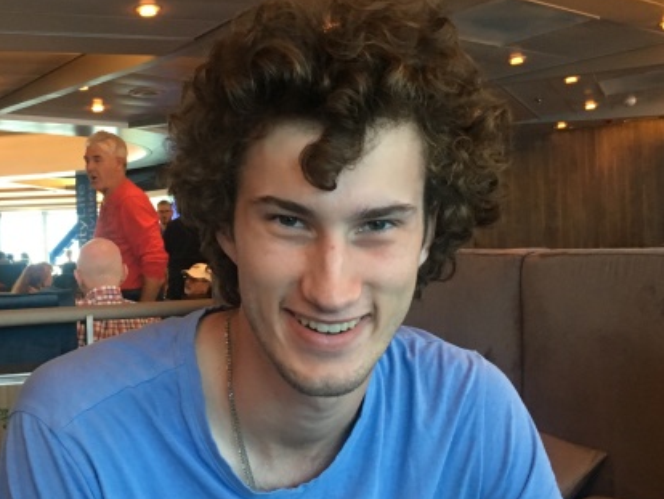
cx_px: 202
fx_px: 1075
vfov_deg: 26.1
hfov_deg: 33.9
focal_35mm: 56
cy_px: 229
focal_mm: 4.15
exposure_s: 1/30
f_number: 2.2
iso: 125
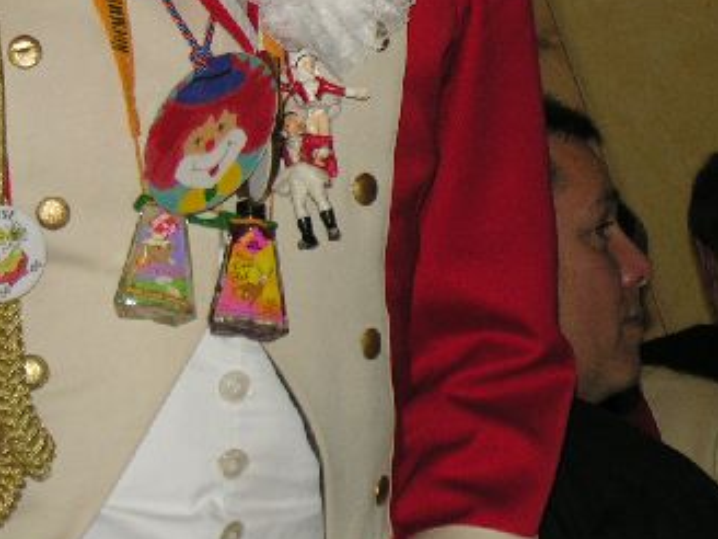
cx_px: 752
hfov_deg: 8.4
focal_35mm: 235
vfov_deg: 6.3
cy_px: 364
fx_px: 4874
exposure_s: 1/120
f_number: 3.6
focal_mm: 24
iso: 100
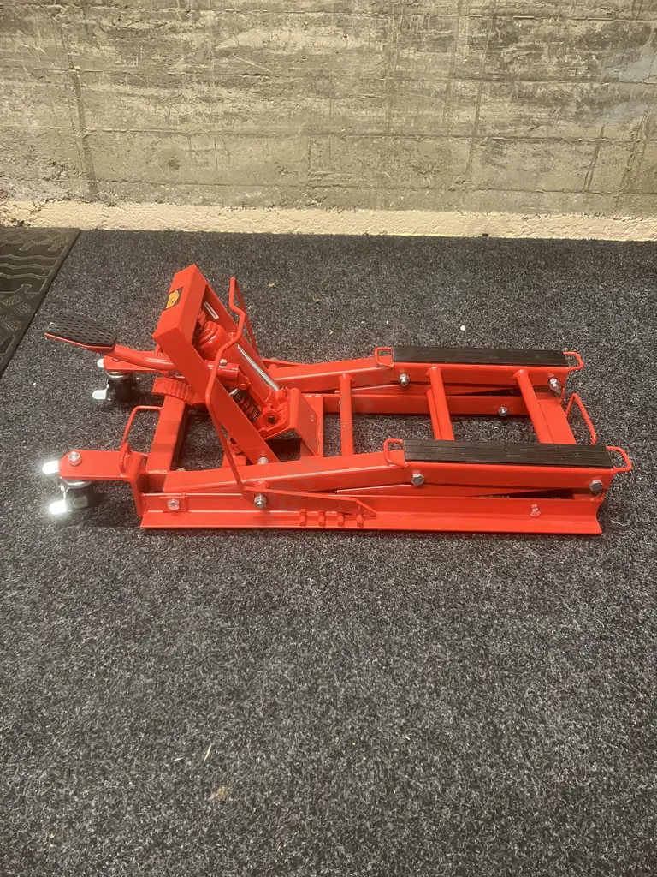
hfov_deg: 49.7
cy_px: 438
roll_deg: -1.9
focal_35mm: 28
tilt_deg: -38.5
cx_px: 328
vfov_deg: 63.4
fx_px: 709
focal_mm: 3.99
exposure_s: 1/33
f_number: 1.8
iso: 250
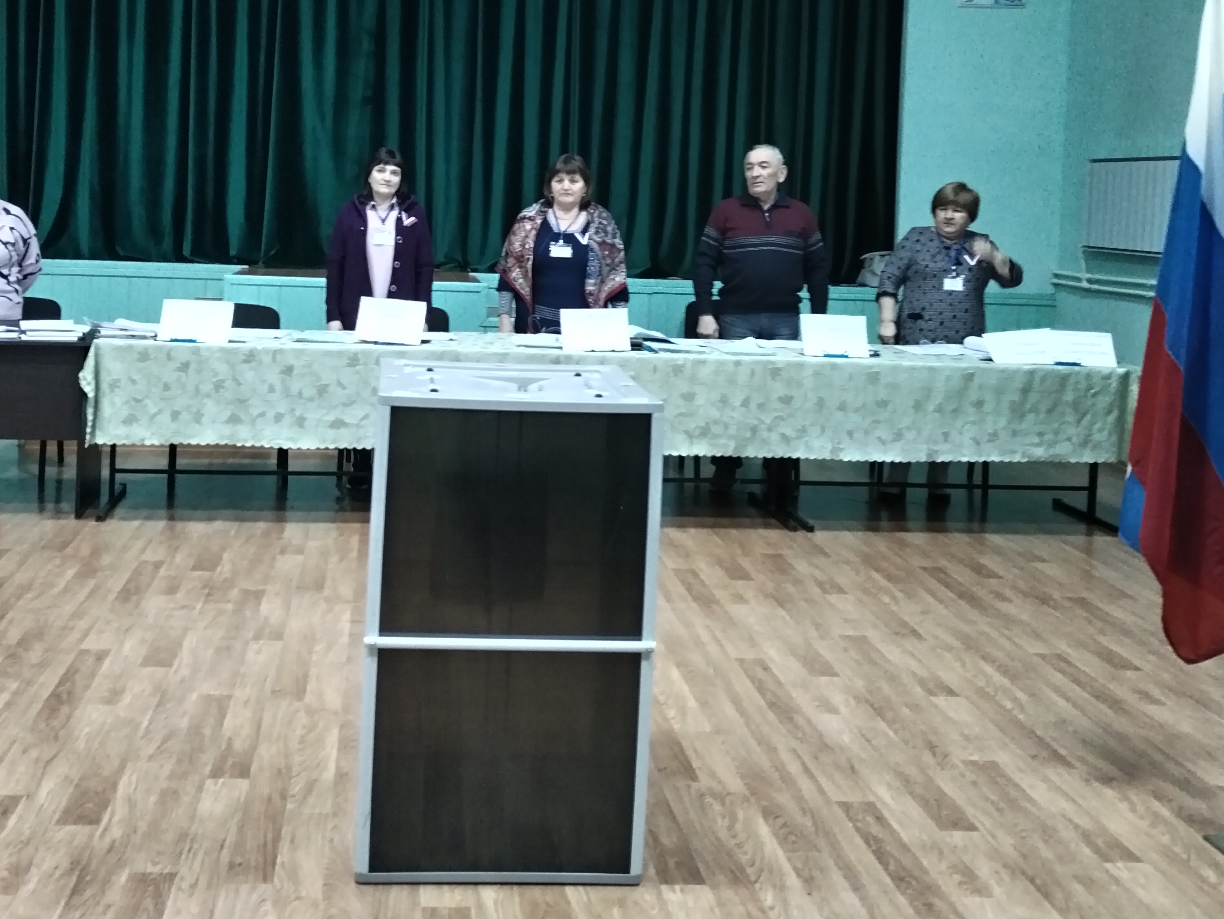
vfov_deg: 34.4
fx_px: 1450
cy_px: 229
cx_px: 497
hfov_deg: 45.6
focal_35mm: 41
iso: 859
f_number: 1.8
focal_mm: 4.75
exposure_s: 1/33.3
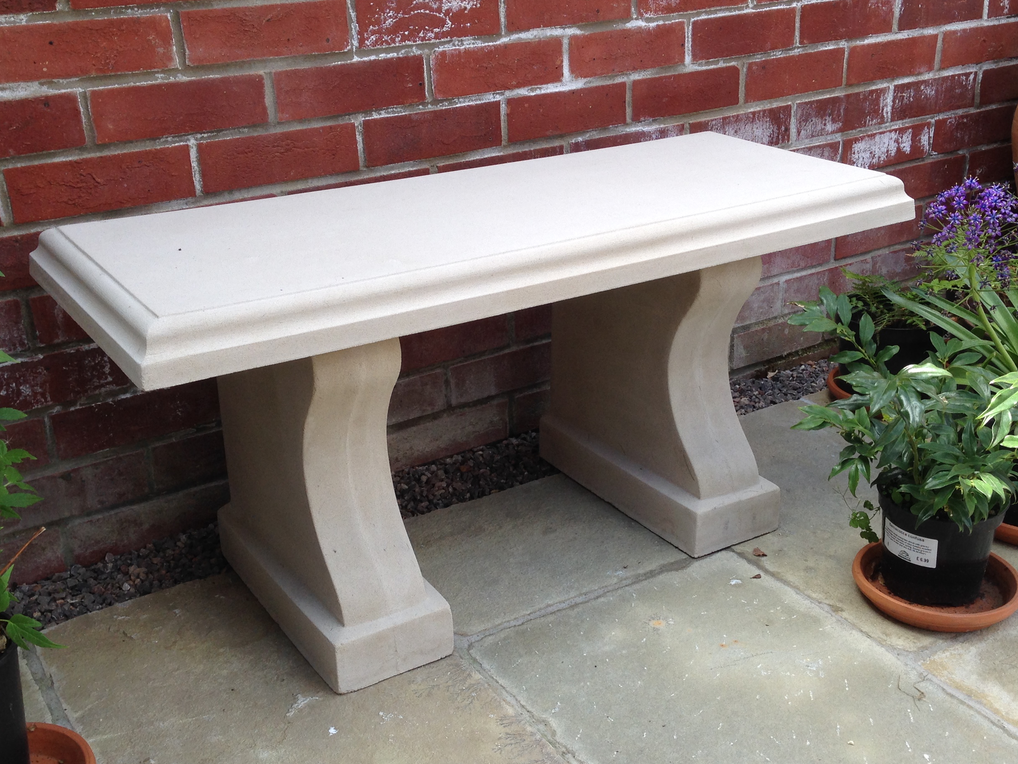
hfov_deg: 42.9
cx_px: 541
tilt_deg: -25.2
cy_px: 405
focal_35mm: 44
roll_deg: +1.5
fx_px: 1294
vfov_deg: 32.9
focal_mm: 4.12
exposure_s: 1/219
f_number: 2.4
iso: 50
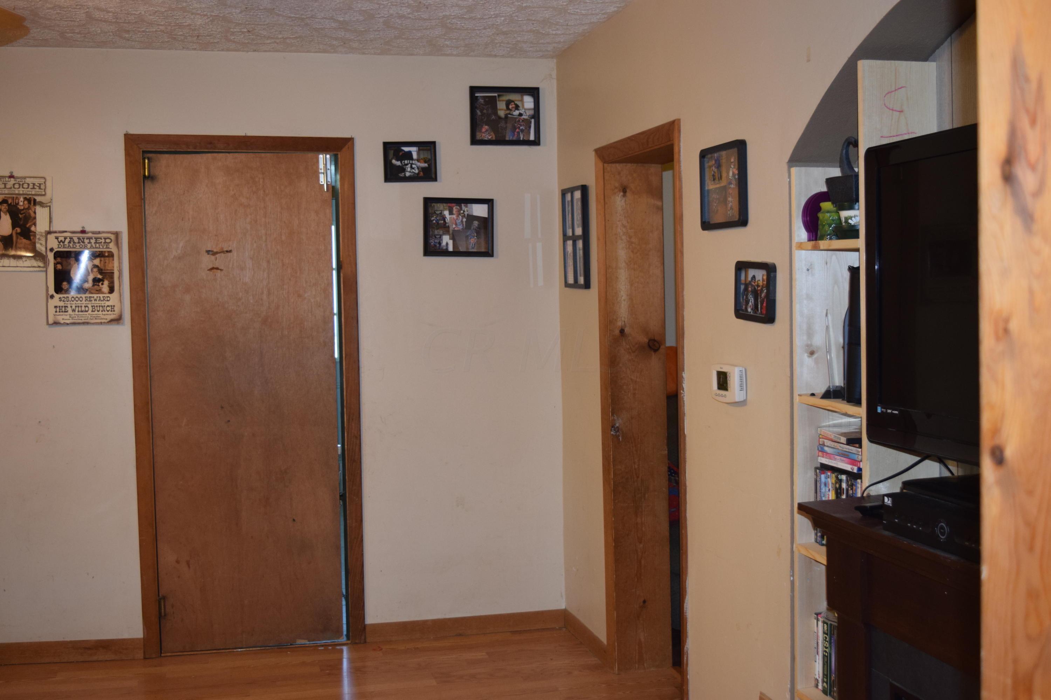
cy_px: 350
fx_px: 1182
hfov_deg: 47.9
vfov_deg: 33.0
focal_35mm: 40
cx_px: 526
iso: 1000
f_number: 4
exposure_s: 1/60
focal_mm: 27
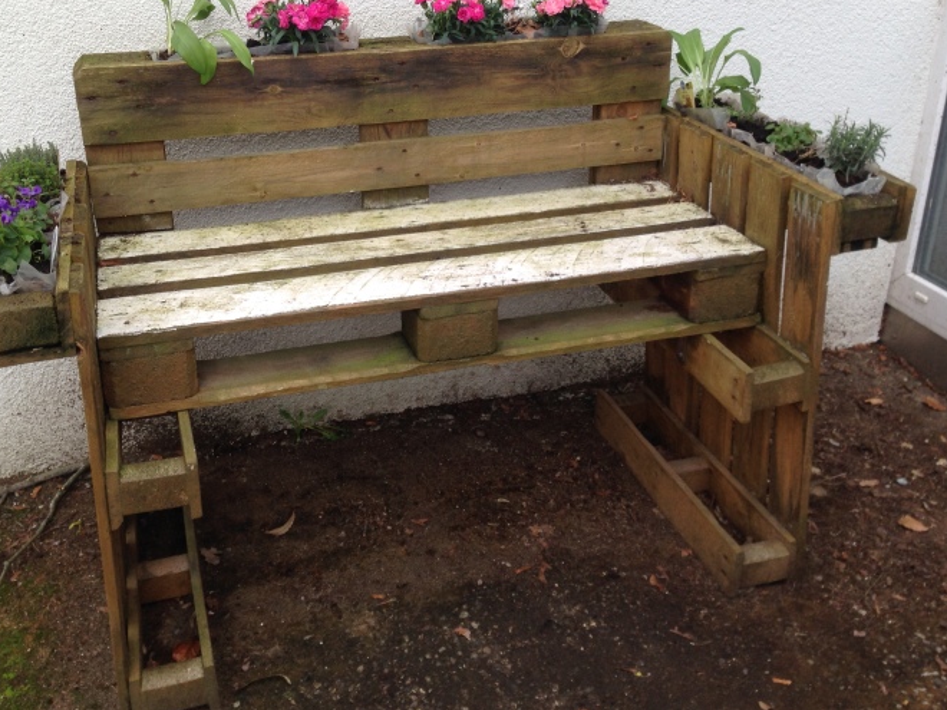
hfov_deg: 46.7
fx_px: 1094
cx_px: 429
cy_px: 285
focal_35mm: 40
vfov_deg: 35.8
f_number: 2.4
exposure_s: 1/120
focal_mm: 4.12
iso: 50
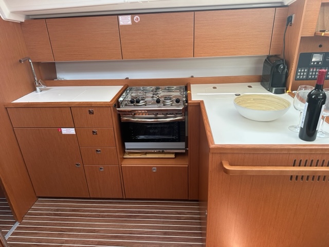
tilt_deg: -24.1
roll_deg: +2.4
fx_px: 228
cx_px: 164
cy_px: 124
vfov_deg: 56.8
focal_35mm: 24
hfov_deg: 71.6
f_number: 1.78
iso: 200
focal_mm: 6.86
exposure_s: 1/121
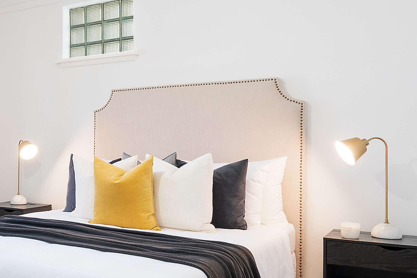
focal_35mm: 44
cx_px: 48
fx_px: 510
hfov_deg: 41.3
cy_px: 155
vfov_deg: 30.5
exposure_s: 1/50
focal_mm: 17
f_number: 11
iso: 400
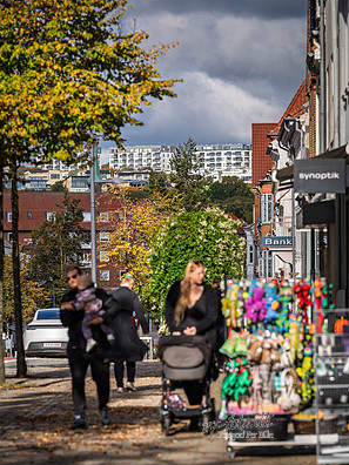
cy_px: 218
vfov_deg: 9.3
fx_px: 2850
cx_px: 175
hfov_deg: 7.0
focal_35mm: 212
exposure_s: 1/1600
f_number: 5.6
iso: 250
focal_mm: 194
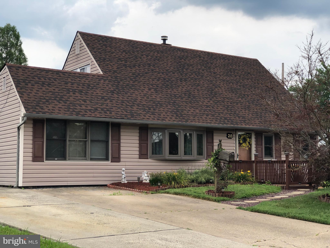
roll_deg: -0.6
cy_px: 124
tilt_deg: +3.7
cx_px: 165
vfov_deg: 25.7
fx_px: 543
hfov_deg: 33.8
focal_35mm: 57
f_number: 2.8
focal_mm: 6.6
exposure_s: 1/192
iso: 20
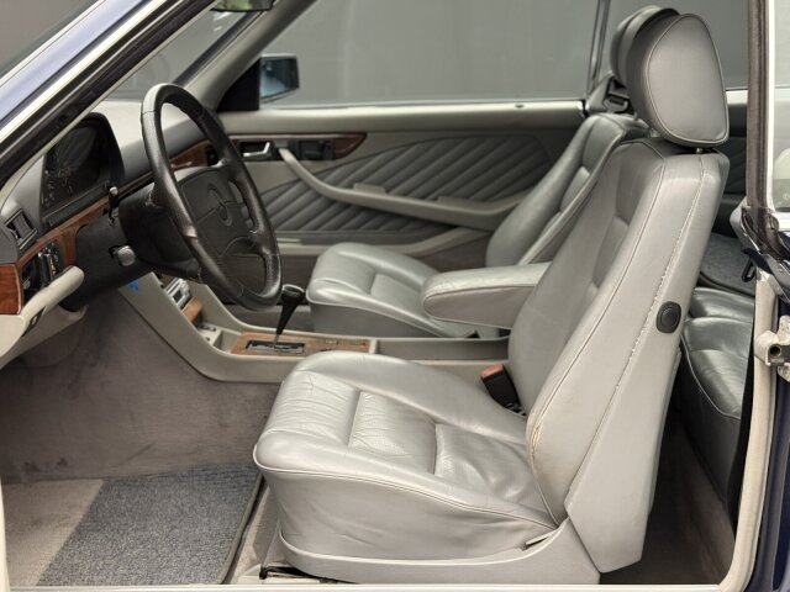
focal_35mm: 48
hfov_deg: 39.7
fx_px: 1095
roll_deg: +0.3
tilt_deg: -14.6
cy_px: 296
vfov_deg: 30.3
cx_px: 395
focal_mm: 6.76
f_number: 1.78
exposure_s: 1/33
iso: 200
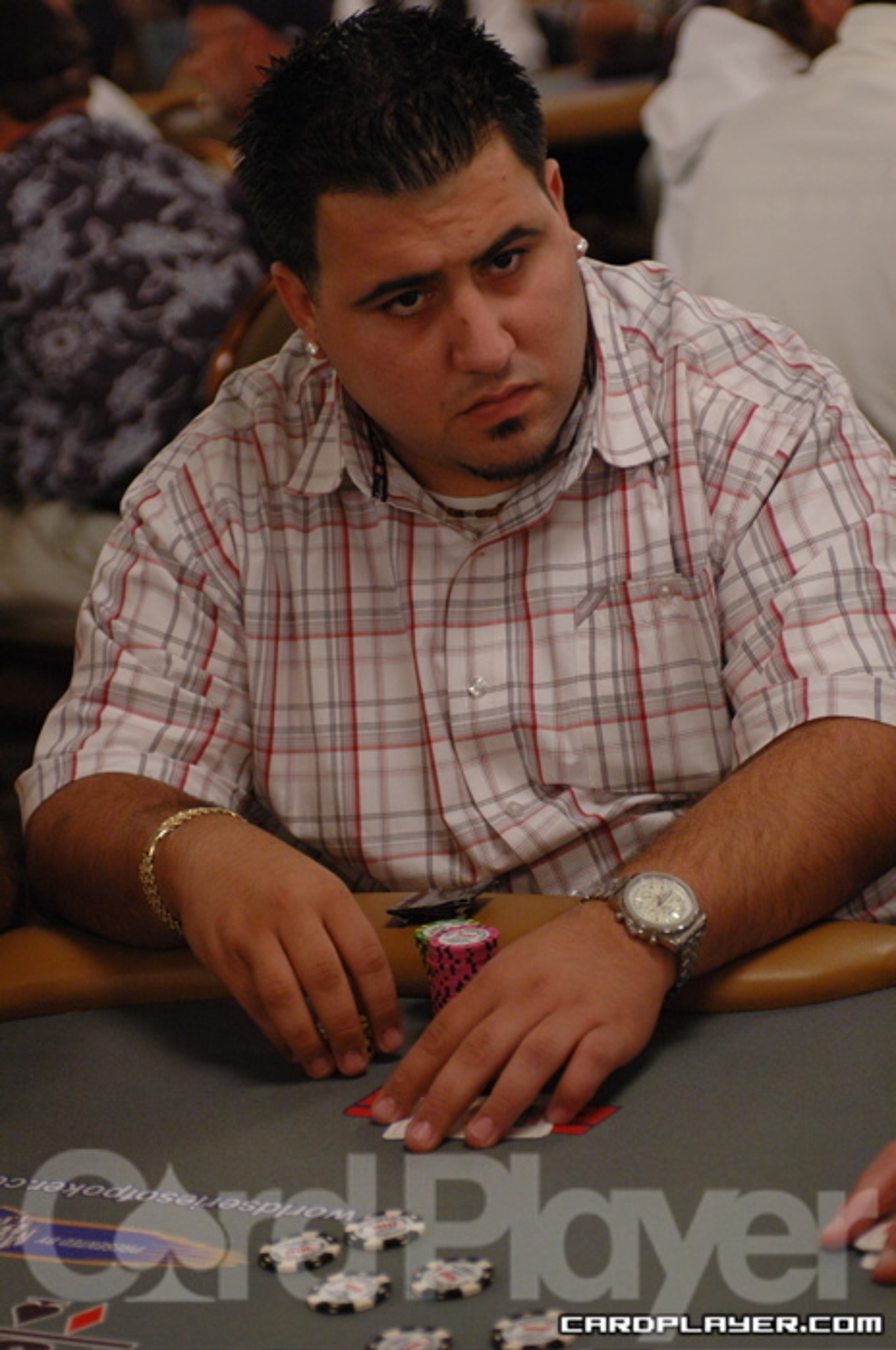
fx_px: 3370
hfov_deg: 15.1
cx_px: 448
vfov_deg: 22.7
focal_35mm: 90
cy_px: 675
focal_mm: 60
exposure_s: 1/125
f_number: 3.2
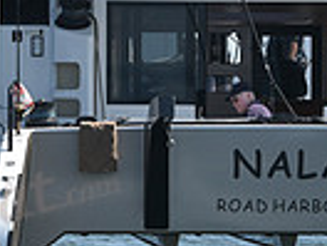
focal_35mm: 424
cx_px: 250
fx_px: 4005
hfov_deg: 4.7
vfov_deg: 3.5
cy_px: 56
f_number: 7.1
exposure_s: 1/1250
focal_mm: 100
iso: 250
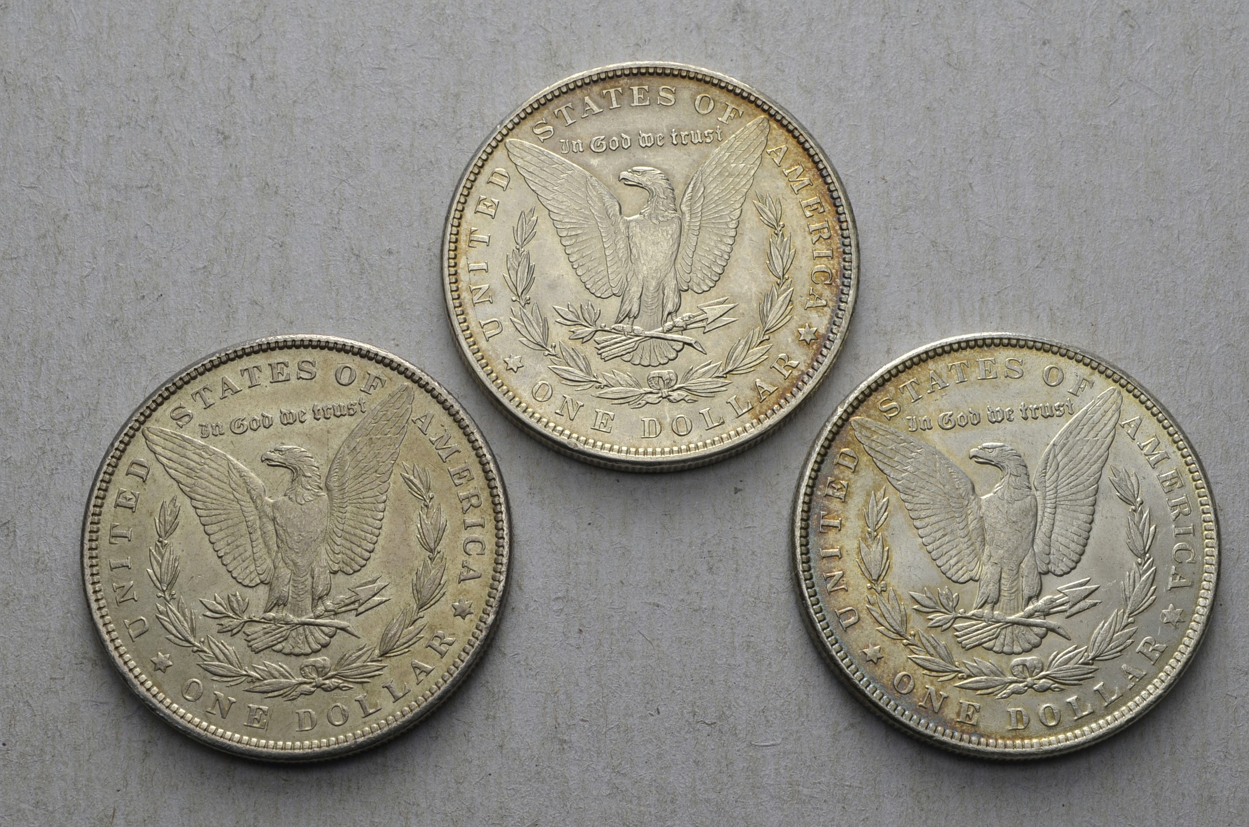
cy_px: 414
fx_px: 2077
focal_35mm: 60
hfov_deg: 33.5
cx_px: 624
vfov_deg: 22.5
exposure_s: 1/250
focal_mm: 40
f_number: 14
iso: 400
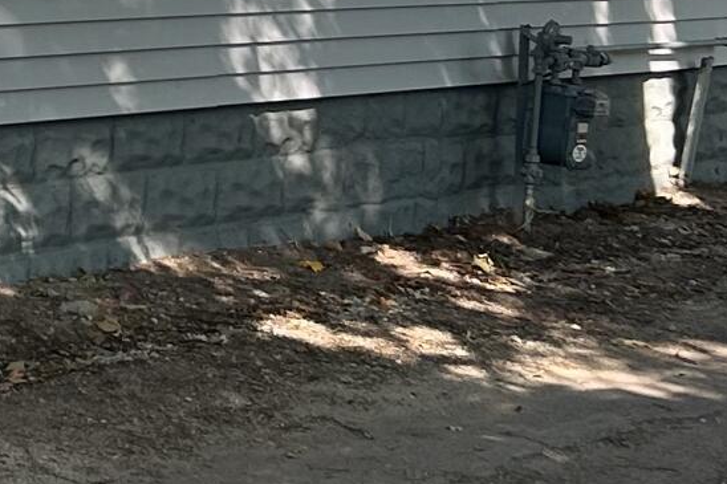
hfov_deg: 13.4
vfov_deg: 9.1
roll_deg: -2.2
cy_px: -162
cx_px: -226
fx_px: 2988
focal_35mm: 148
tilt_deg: -1.8
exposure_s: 1/539
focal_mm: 5.7
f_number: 1.5
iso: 50
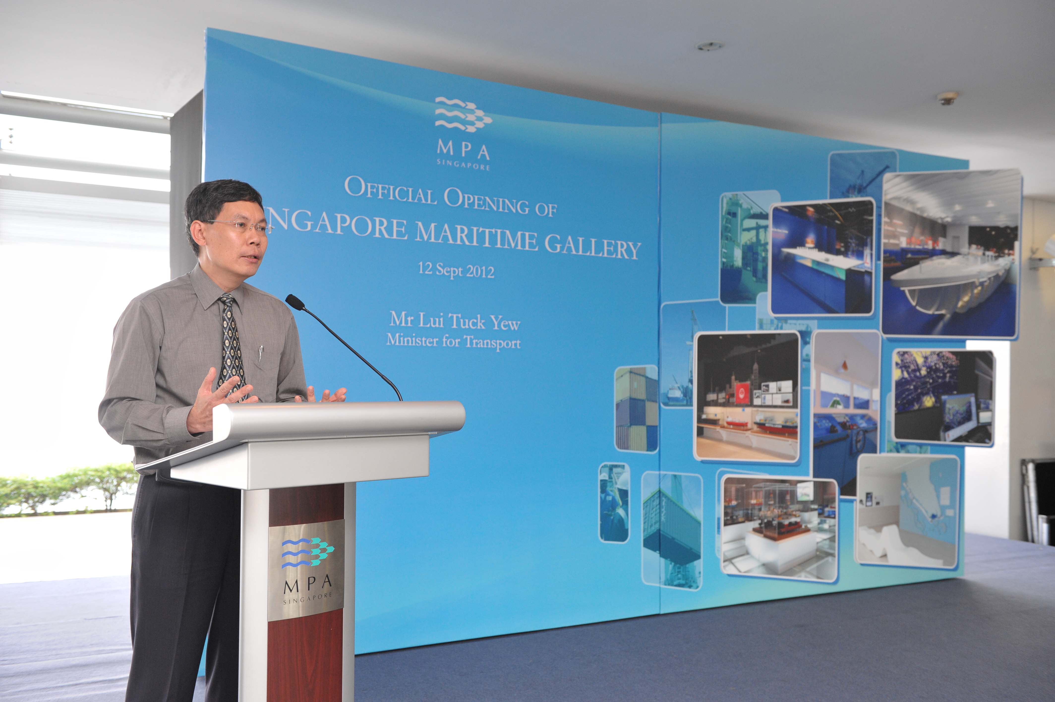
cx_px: 528
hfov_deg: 55.8
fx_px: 996
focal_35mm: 34
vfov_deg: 38.8
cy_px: 351
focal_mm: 34
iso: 1250
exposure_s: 1/200
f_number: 5
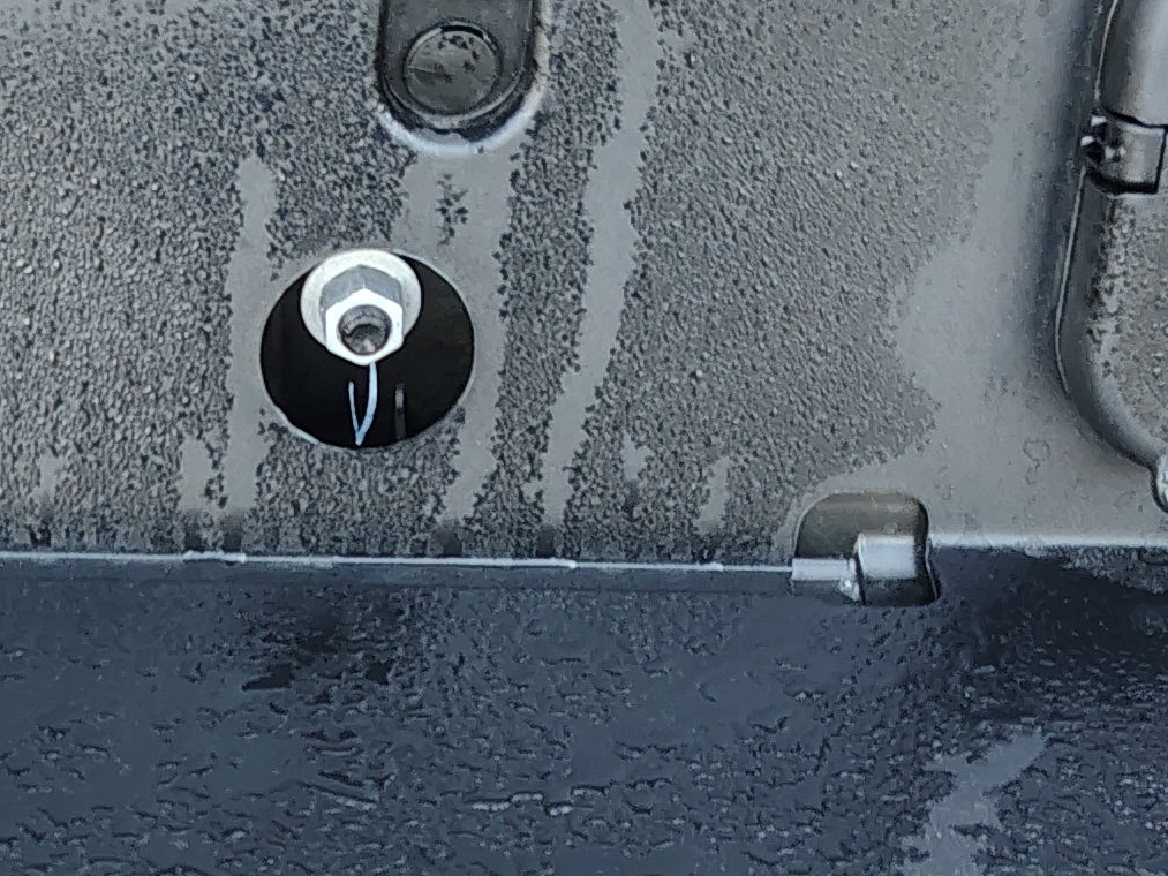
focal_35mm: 97
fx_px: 3273
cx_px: -119
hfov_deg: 19.4
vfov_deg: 15.1
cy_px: 792
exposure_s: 1/111
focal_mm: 5.56
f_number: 1.8
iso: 367
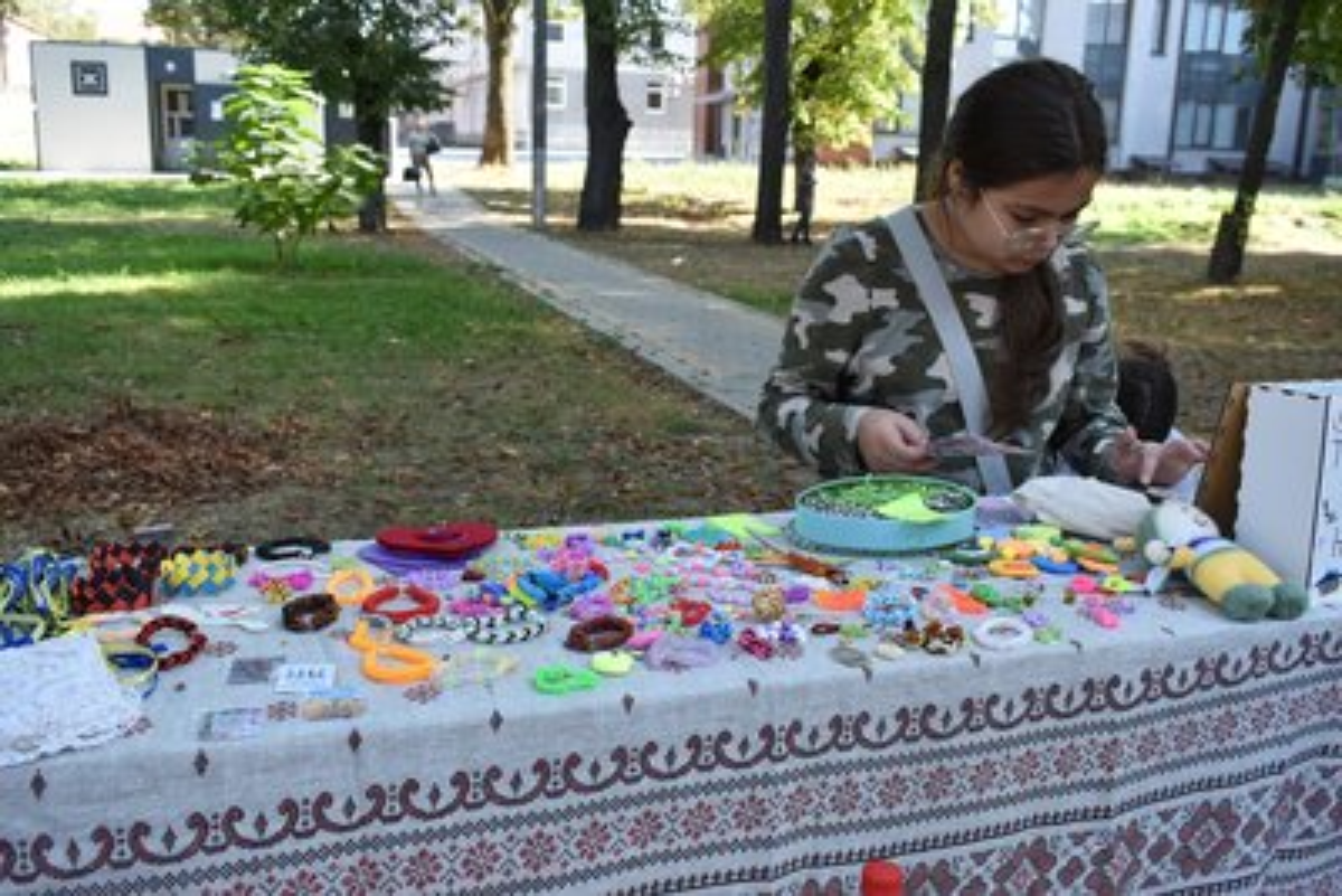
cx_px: 671
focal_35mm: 33
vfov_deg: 40.0
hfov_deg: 57.2
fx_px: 1231
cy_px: 448
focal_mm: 22
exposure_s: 1/160
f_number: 6.3
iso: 400
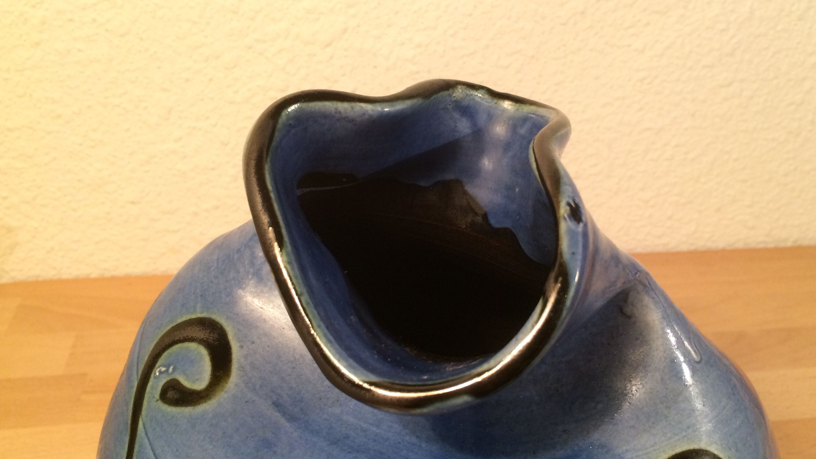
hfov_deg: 58.0
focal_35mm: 34
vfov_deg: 34.6
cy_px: 243
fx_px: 736
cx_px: 411
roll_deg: -4.0
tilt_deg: -28.3
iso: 80
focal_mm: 4.15
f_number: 2.2
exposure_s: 1/33
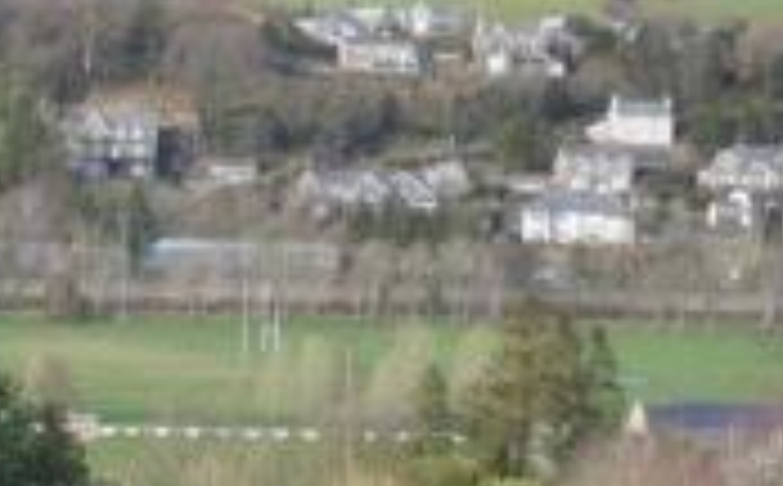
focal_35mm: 146
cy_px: 146
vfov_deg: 8.9
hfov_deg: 13.3
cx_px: -488
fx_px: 3110
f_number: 3.6
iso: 80
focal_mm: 7.3
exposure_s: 1/125
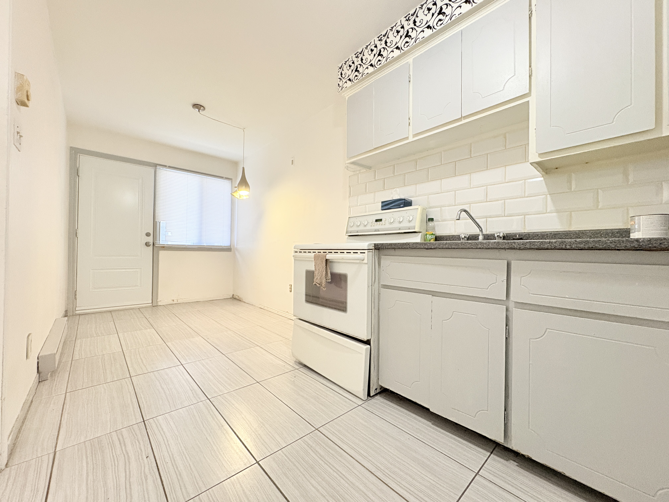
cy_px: 251
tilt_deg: +0.5
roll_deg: -0.9
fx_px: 271
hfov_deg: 102.1
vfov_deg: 85.7
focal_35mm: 14
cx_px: 334
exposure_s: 1/60
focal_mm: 2.22
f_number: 2.2
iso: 400
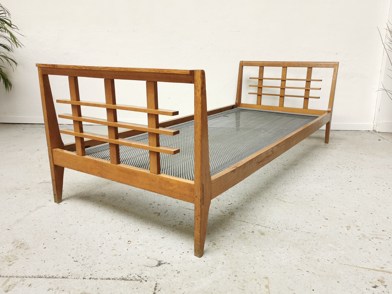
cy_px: 147
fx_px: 328
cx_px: 196
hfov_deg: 61.7
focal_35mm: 29
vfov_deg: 48.2
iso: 100
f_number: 1.8
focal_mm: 5.58
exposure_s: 1/100
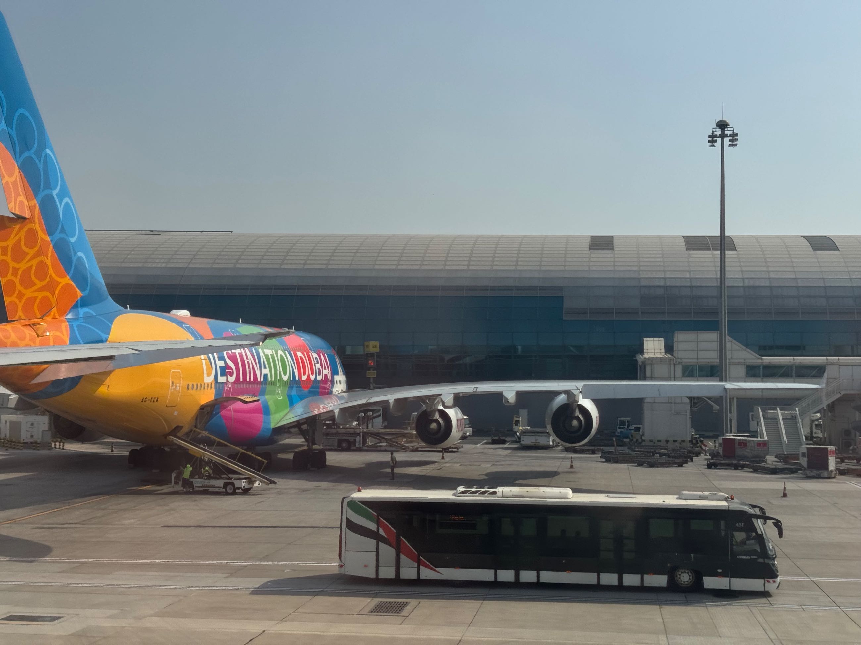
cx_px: 430
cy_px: 322
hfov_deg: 39.7
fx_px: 1194
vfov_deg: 30.3
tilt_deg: +2.6
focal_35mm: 48
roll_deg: +0.0
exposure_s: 1/5848
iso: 64
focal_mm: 6.76
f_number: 1.78
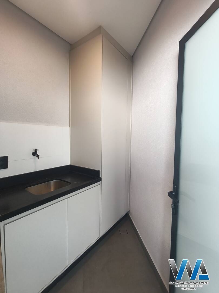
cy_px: 146
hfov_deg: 81.7
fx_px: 127
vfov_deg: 98.2
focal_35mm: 15
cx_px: 110
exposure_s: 1/60
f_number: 2.2
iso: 80
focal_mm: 1.67
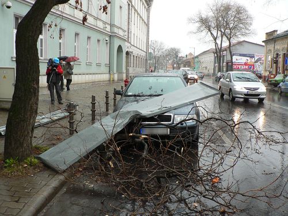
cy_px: 108
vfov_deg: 40.7
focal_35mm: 35
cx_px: 144
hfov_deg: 52.6
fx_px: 291
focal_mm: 6
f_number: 3.2
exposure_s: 1/100
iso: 200
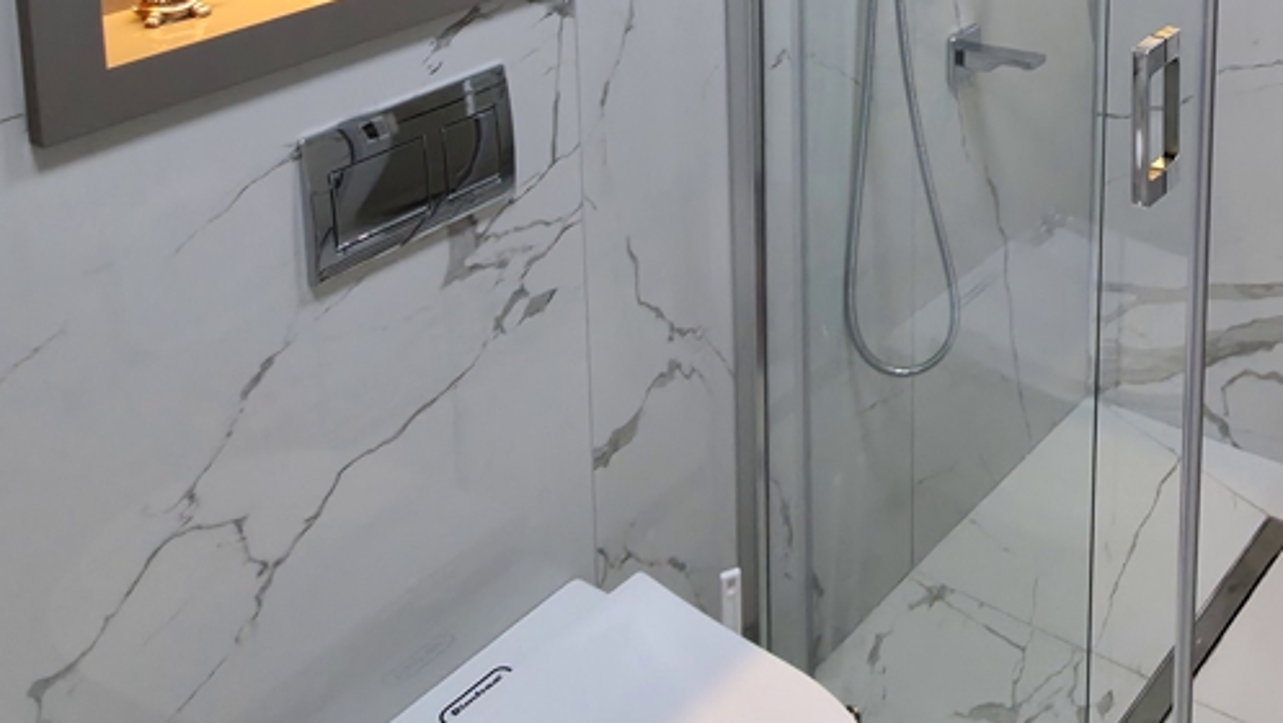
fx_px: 1395
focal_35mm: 41
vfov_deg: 24.7
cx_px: 1182
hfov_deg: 44.4
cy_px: -256
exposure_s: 1/100
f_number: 1.9
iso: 50
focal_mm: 2.2
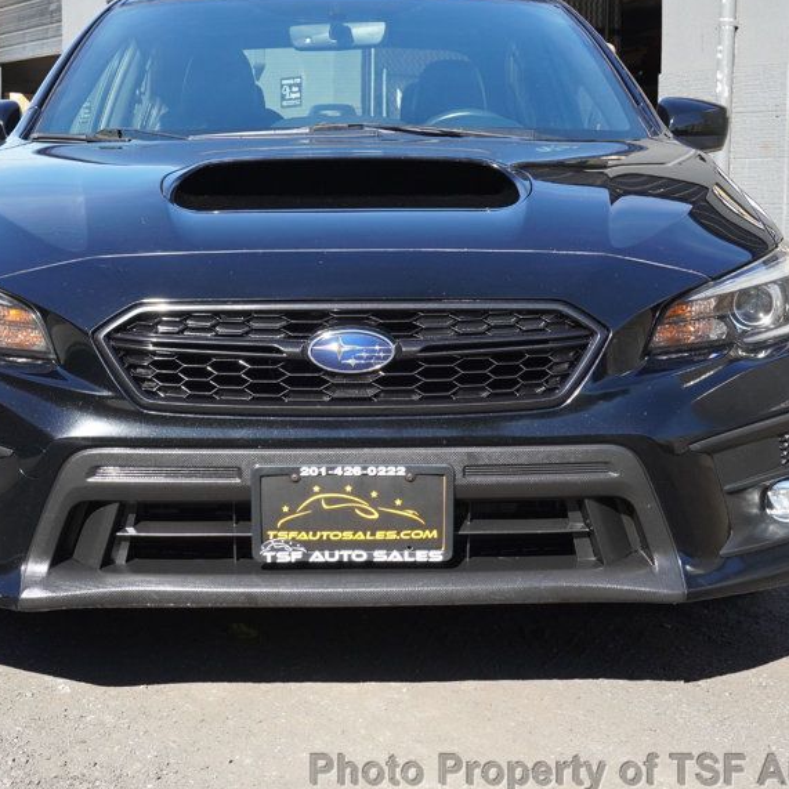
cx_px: 337
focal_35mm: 64
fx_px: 1650
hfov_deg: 26.9
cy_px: 342
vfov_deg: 26.9
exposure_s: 1/250
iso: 400
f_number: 9
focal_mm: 28
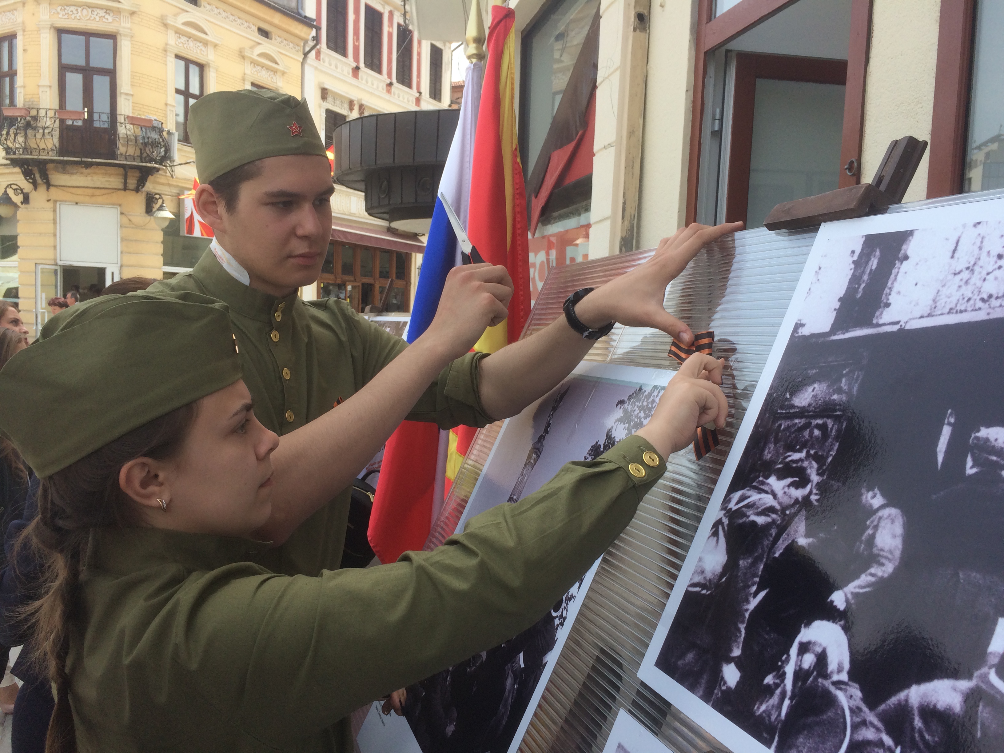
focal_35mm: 29
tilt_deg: -3.2
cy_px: 376
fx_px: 841
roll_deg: -3.4
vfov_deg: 48.2
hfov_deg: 61.7
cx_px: 502
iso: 32
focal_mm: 4.15
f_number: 2.2
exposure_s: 1/651
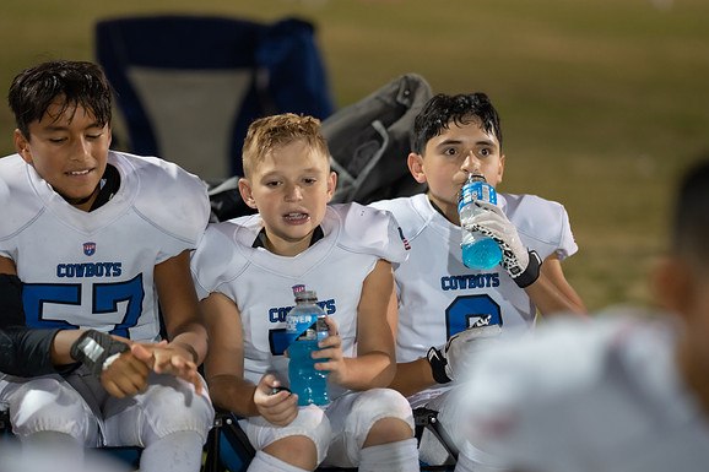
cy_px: 226
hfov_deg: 13.2
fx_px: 3071
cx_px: 373
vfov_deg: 8.8
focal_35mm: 156
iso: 1600
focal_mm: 135
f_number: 1.8
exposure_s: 1/400
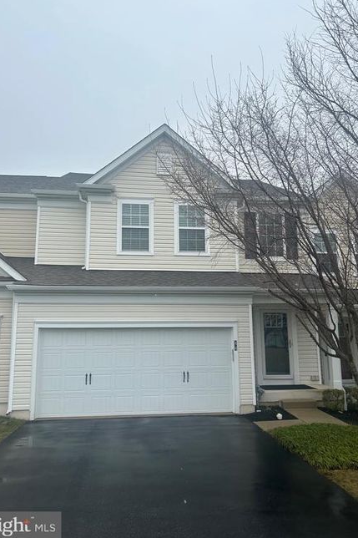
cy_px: 263
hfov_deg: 46.4
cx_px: 179
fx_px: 418
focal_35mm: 28
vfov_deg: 65.5
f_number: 1.5
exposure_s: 1/1377
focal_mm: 5.7
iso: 50
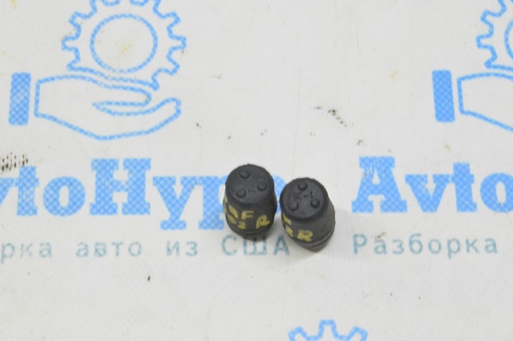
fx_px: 1174
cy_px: 170
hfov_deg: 24.6
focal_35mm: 82
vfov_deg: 16.5
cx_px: 256
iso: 6400
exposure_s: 1/15
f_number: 20
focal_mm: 55
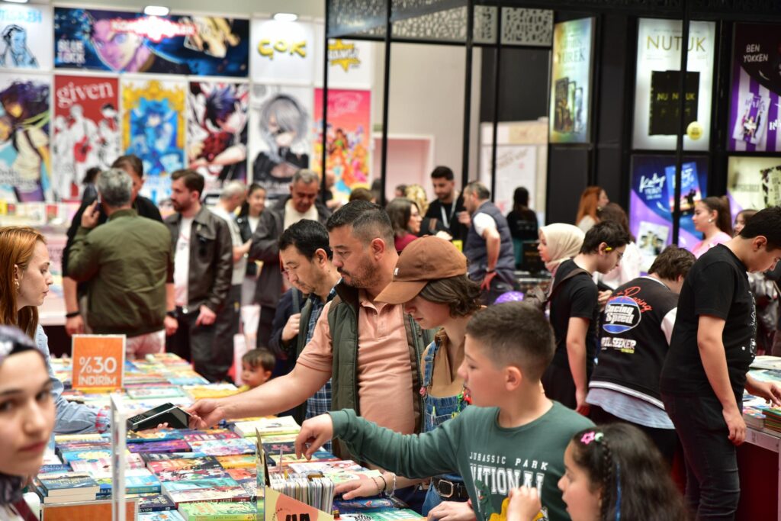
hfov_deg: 28.8
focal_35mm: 70
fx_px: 1519
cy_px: 260
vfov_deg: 19.5
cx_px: 390
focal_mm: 70
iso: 250
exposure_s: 1/160
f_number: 3.2
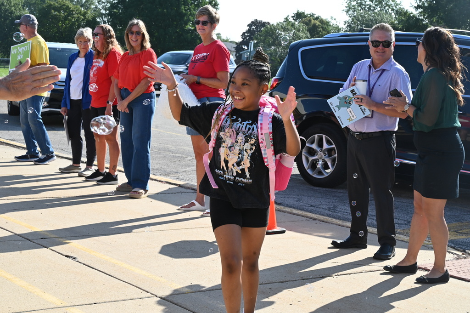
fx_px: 835
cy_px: 156
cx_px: 235
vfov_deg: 21.2
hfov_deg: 31.4
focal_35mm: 64
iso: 800
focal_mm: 64
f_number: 11
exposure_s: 1/500
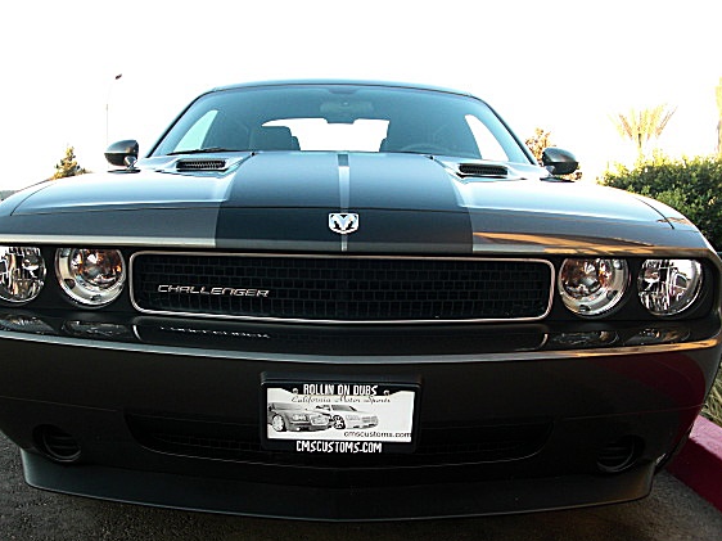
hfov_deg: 45.8
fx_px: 855
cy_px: 289
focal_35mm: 41
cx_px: 349
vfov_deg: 35.1
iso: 100
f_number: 2.8
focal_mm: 6.3
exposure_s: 1/100
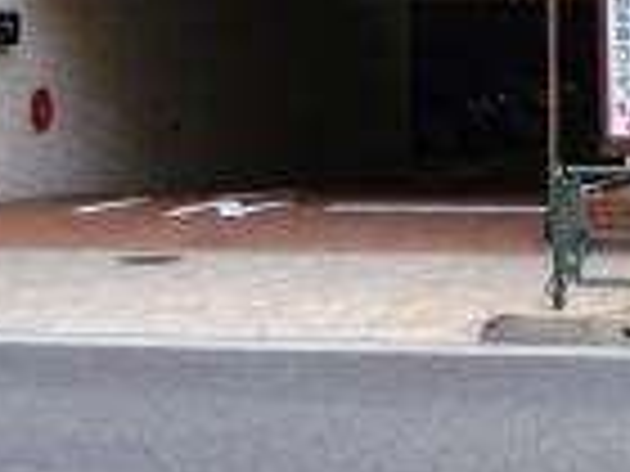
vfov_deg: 11.6
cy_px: -265
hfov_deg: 16.0
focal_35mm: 122
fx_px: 2220
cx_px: 504
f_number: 3
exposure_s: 1/125
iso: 100
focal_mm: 6.8
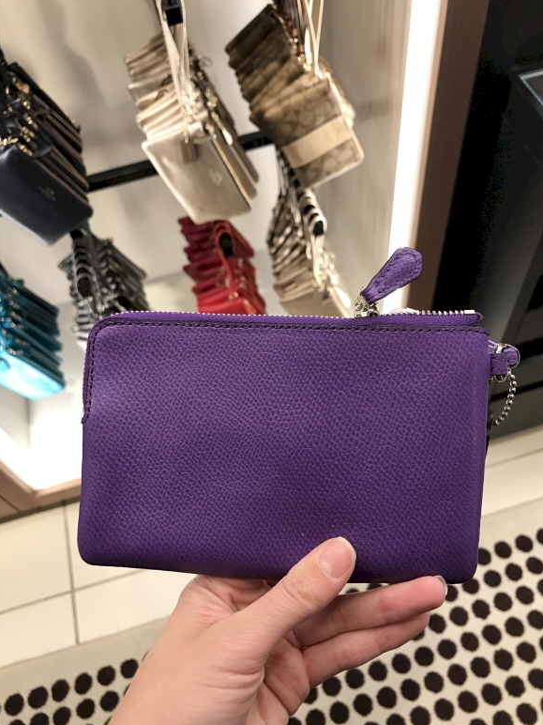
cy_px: 374
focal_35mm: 29
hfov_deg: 48.2
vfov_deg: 61.6
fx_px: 607
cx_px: 279
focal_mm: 3.99
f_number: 1.8
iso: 32
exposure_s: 1/24
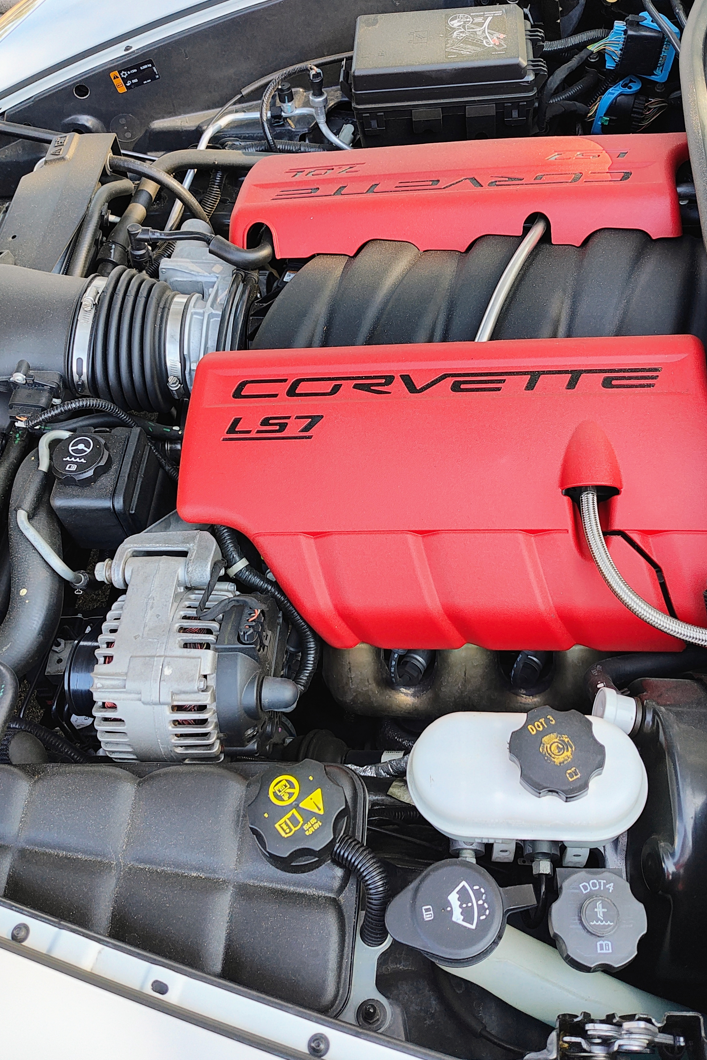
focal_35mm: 30
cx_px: 390
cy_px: 486
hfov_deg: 43.5
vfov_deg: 61.8
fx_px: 884
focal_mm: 4.15
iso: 100
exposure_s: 1/144
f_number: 1.5
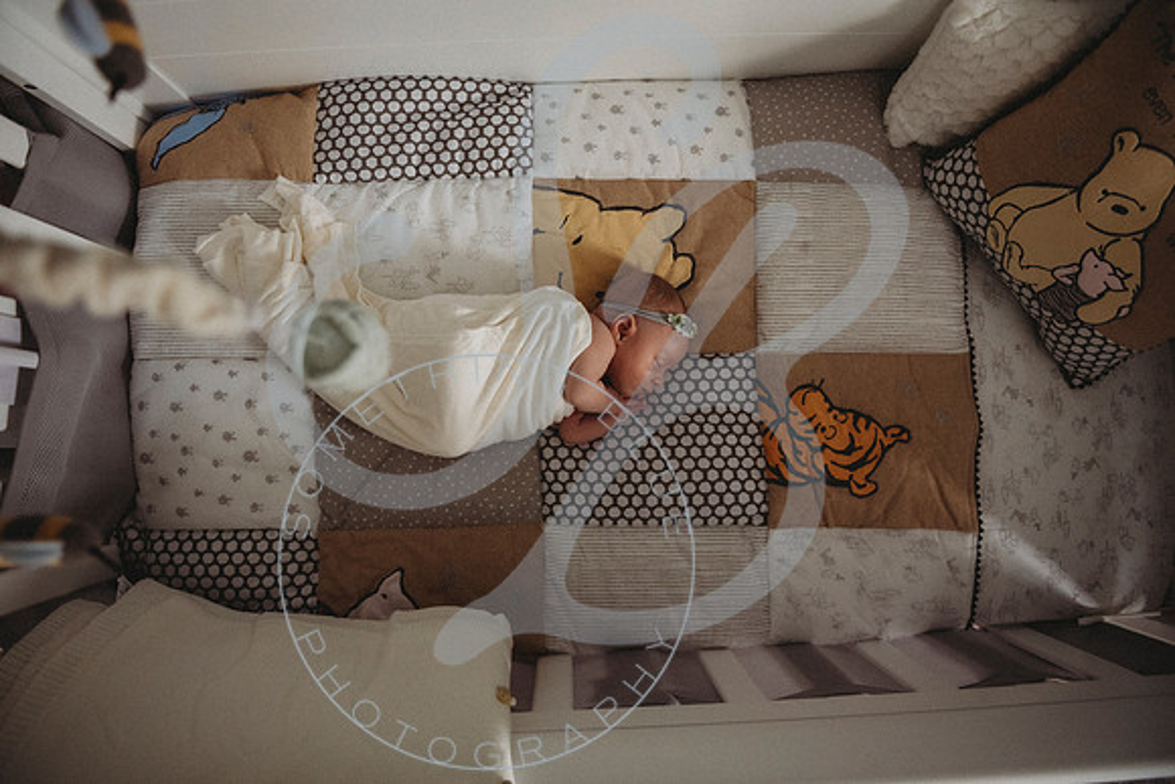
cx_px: 572
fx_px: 821
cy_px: 391
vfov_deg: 51.0
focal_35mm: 25
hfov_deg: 71.1
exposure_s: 1/125
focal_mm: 24
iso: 3200
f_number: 2.8
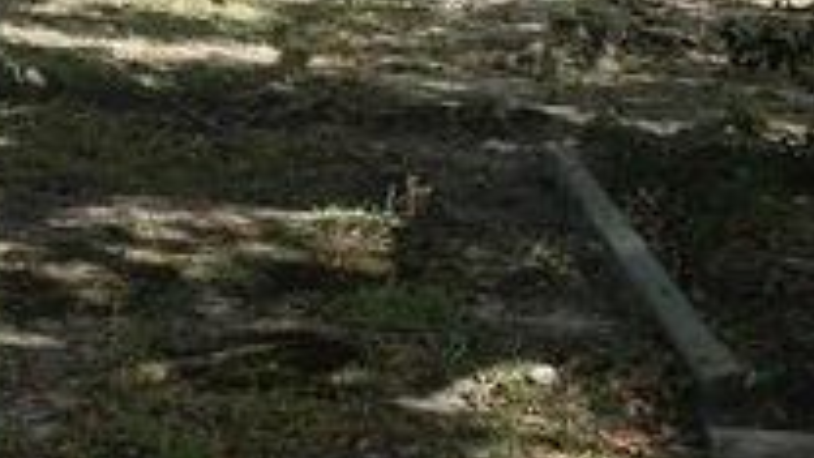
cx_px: -145
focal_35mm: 83
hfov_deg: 23.5
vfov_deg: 14.0
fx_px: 1791
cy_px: -133
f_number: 7.1
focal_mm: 22
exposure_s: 1/200
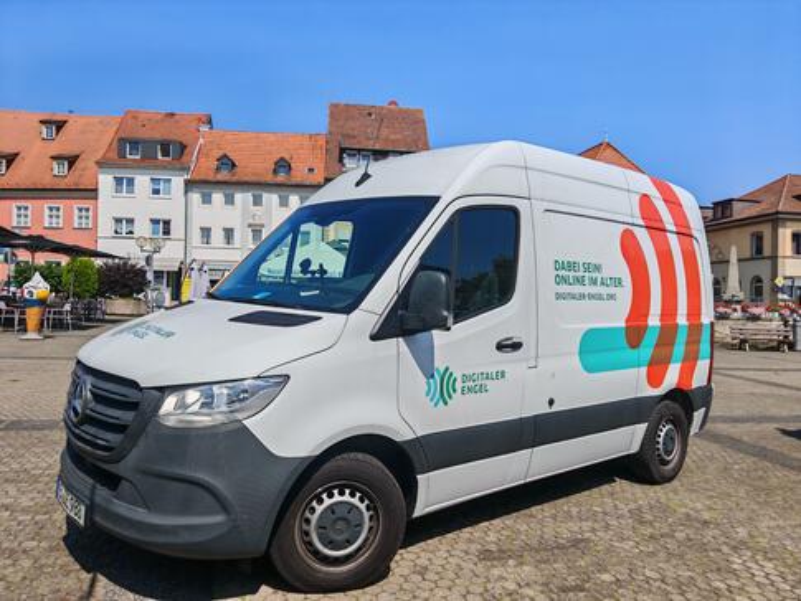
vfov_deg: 51.4
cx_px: 400
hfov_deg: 65.3
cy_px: 300
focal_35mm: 27
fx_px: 625
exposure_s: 1/2500
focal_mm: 6.67
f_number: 1.9
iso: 50
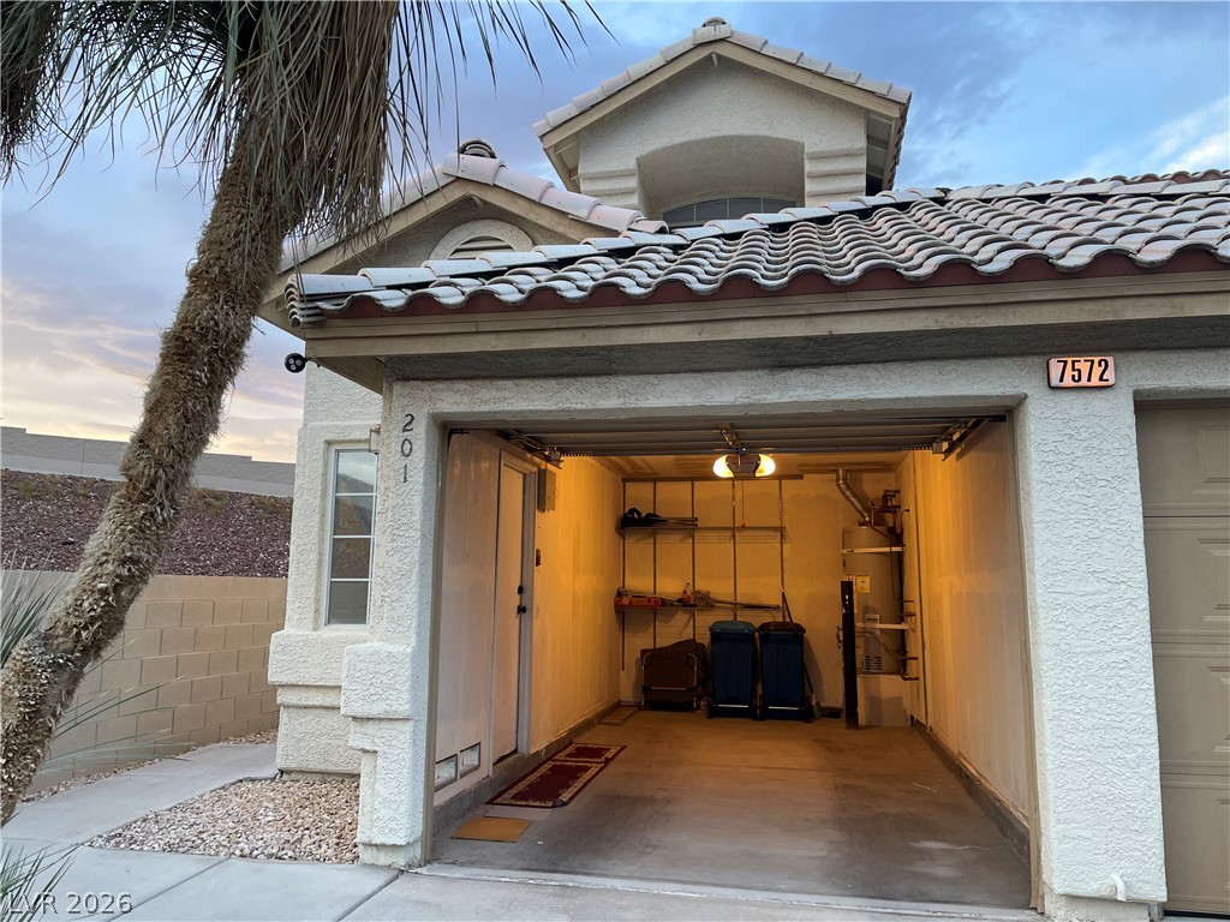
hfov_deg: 67.3
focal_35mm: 26
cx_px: 615
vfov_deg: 53.1
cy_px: 461
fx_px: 924
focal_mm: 4.2
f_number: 1.6
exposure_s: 1/60
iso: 64
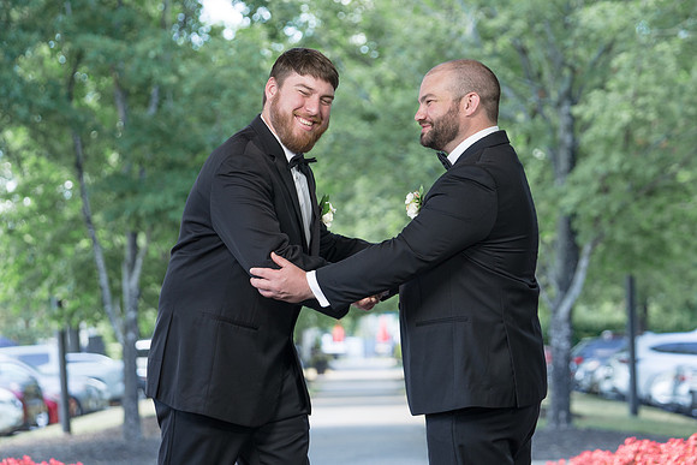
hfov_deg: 18.1
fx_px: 2183
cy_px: 232
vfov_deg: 12.2
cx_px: 322
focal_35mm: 113
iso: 250
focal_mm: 104
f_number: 4
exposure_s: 1/250
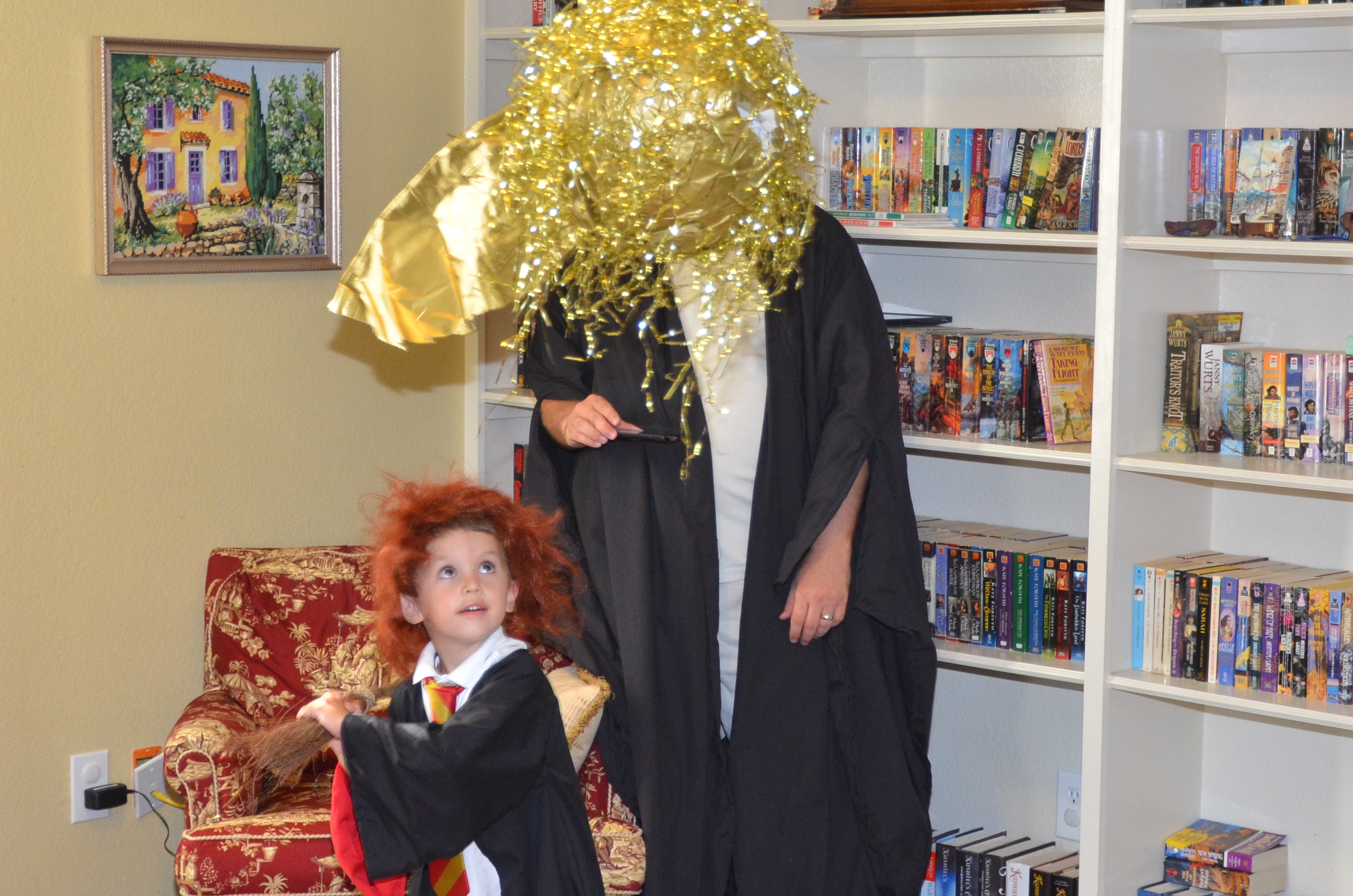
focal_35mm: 75
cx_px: 719
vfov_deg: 18.1
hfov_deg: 27.0
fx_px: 2813
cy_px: 459
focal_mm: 28
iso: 800
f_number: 4
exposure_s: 1/60
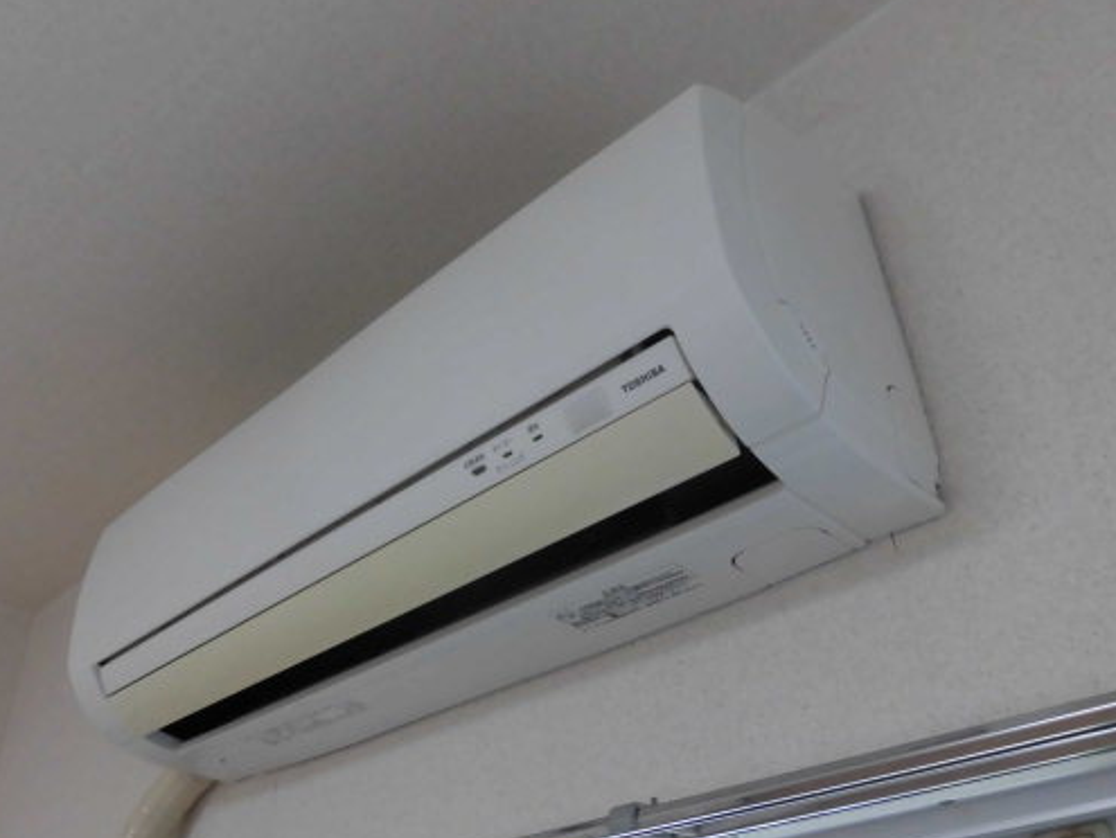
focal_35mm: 31
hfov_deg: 58.2
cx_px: 494
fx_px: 1000
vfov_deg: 45.5
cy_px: 419
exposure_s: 1/50
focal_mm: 4.3
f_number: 3.1
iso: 250
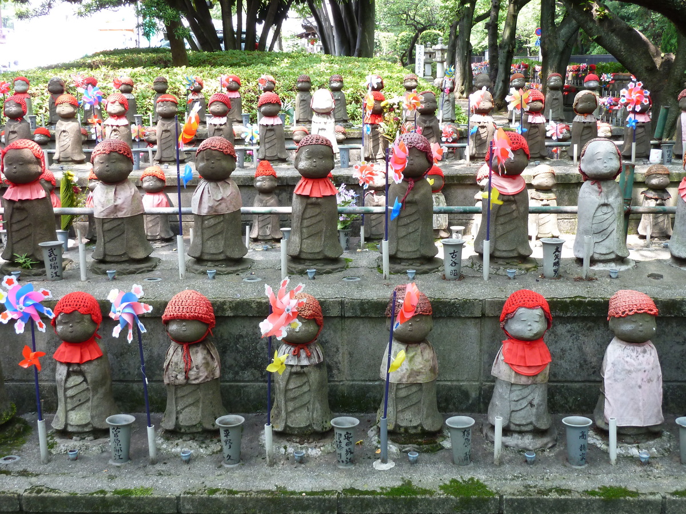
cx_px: 343
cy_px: 257
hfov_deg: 44.8
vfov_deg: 34.3
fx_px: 832
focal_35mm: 42
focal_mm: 6.9
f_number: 3.7
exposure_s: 1/30
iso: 125
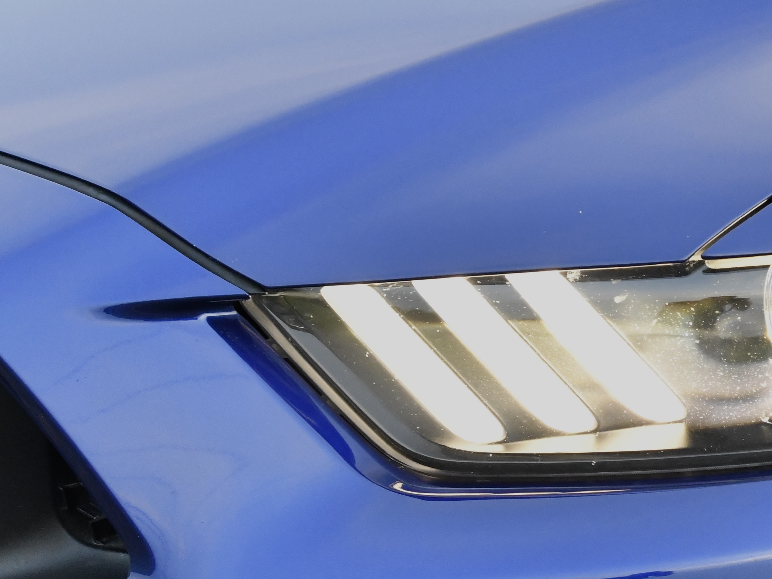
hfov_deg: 11.1
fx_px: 3814
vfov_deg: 8.6
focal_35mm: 171
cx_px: 1139
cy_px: 536
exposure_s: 1/80
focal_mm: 50
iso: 2500
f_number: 9
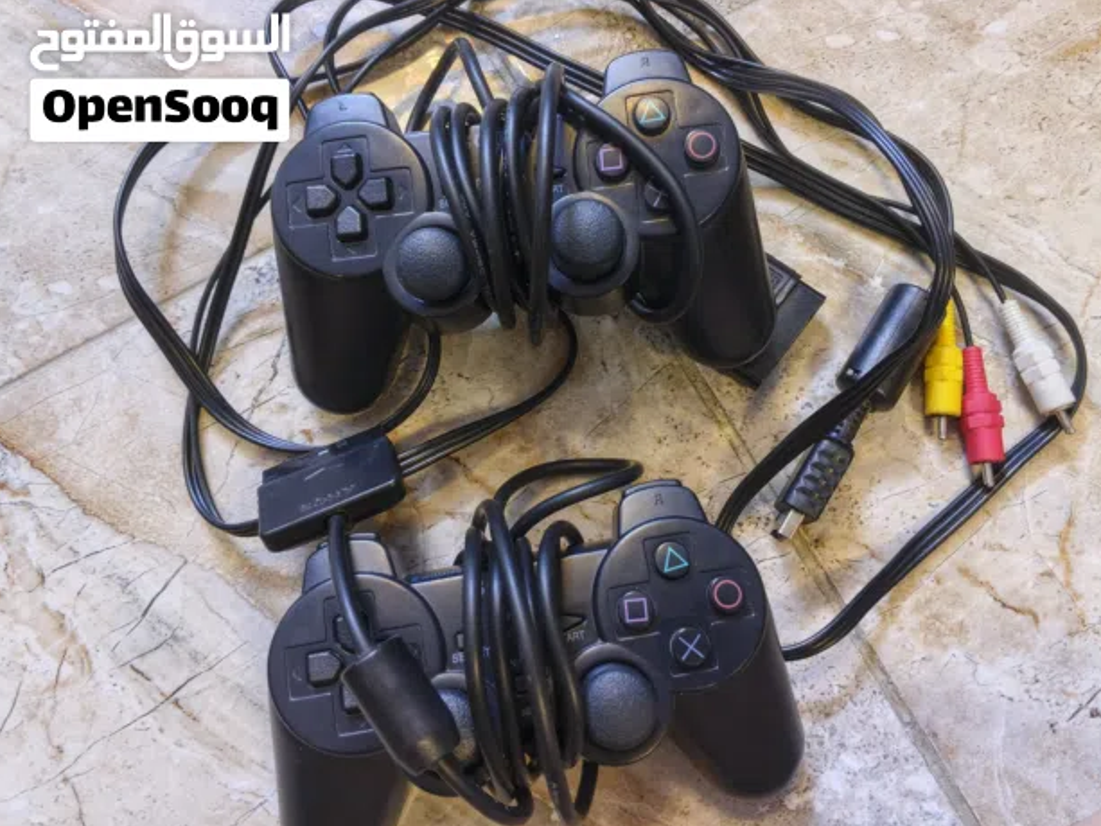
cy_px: 400
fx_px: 763
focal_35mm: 24
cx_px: 560
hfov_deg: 71.6
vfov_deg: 56.8
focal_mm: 4.11
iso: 1316
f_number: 1.6
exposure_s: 1/50
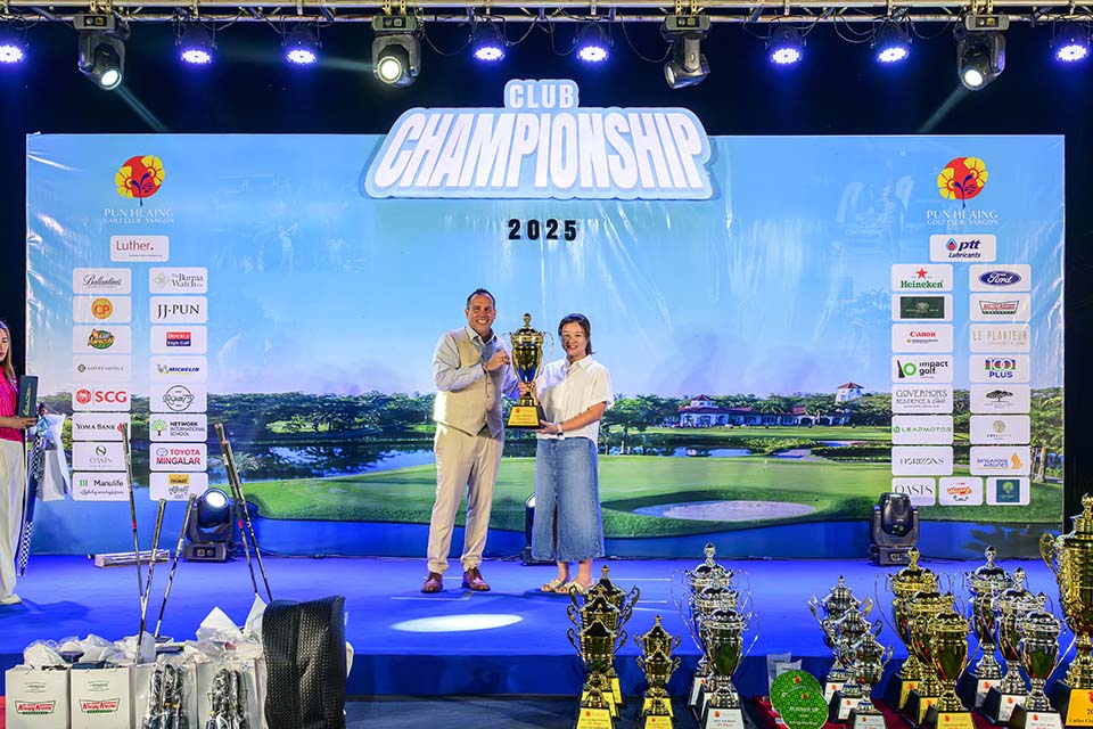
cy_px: 364
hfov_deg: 60.3
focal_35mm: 31
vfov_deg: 42.3
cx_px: 546
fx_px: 941
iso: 2500
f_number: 6.3
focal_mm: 31
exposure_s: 1/250
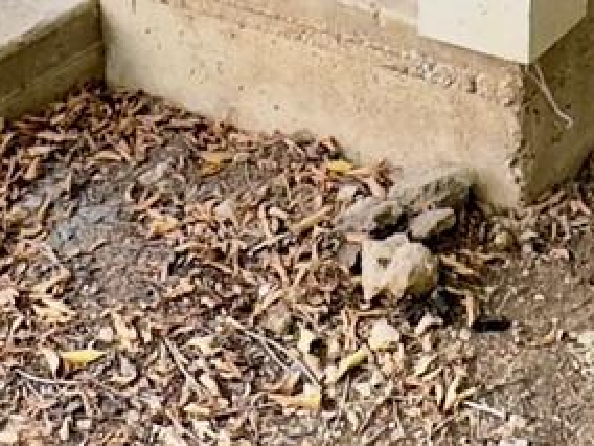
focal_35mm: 101
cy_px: -737
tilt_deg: -1.3
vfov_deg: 11.3
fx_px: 1733
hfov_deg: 19.2
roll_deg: -0.5
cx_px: 487
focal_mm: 2.22
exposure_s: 1/99
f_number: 2.2
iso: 50
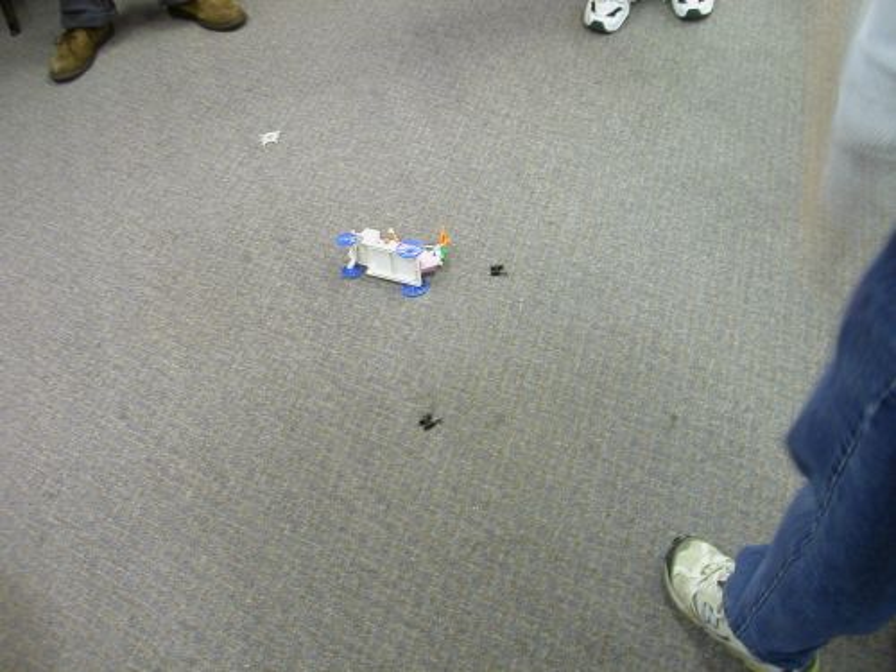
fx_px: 958
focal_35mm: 37
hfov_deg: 50.1
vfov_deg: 38.7
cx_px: 448
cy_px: 336
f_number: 2.7
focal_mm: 5.6
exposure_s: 1/4.2
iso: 100
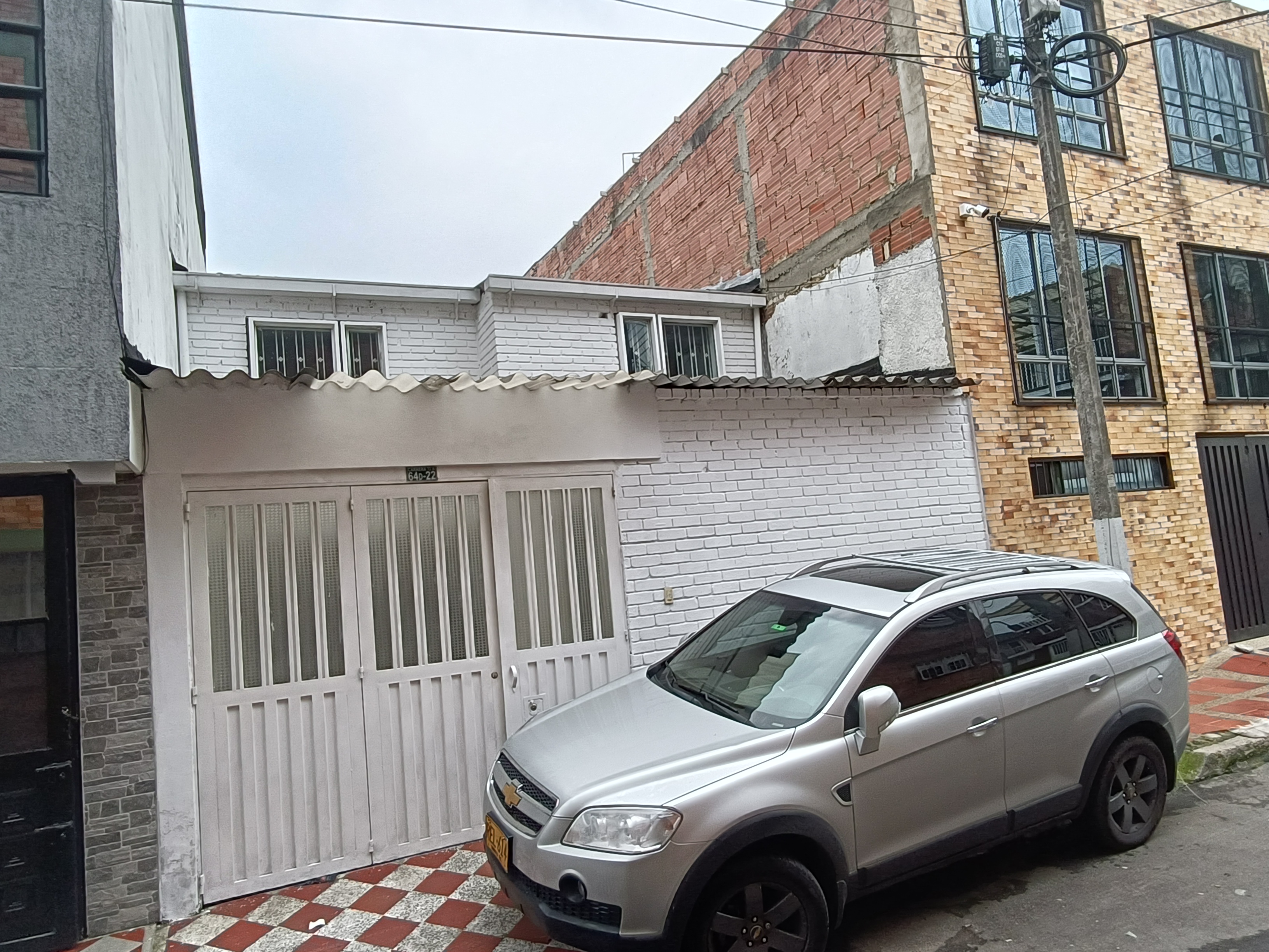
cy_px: 476
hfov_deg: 76.4
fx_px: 807
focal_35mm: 22
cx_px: 634
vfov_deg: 61.1
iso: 103
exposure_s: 1/442
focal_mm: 1.68
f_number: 2.2
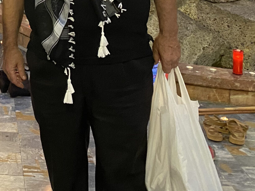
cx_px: -82
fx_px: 597
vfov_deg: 16.4
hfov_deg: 21.6
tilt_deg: -2.0
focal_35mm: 81
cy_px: -104
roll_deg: -1.5
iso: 400
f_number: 1.8
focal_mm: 4.25
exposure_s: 1/50
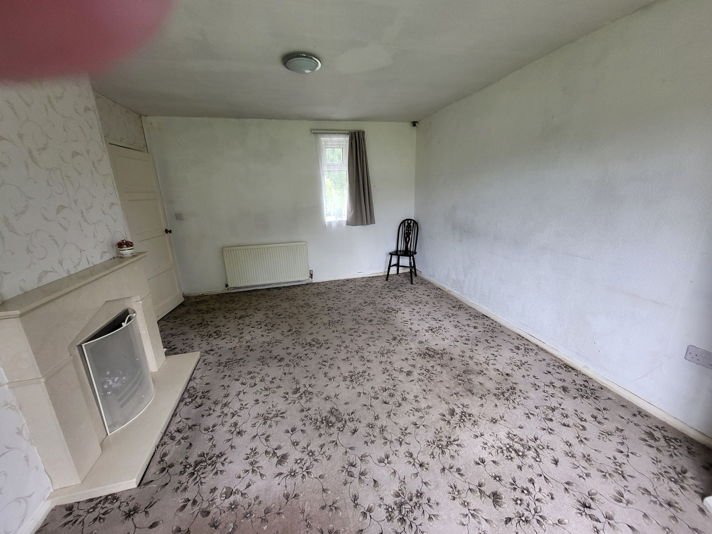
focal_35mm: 13
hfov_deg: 106.2
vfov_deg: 89.9
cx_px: 356
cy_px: 267
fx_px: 267
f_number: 2.2
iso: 125
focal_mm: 1.74
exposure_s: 1/50
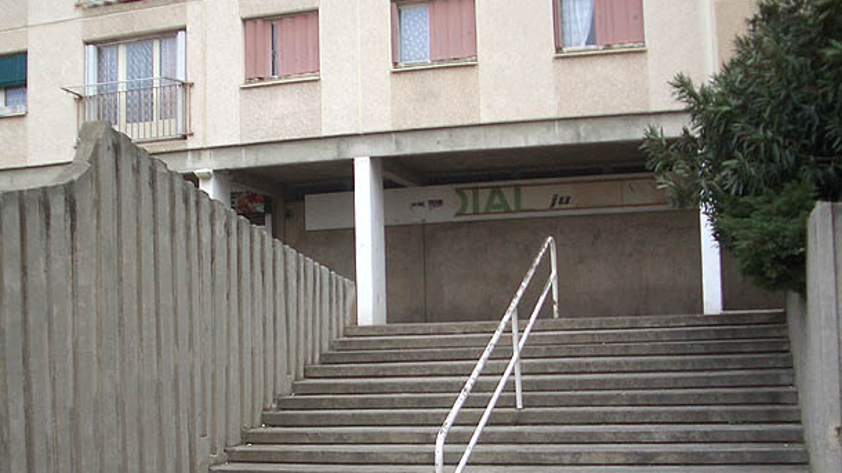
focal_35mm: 50
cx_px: 428
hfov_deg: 41.3
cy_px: 331
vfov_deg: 23.8
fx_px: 1116
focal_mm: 5.8
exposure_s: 1/400
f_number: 2.6
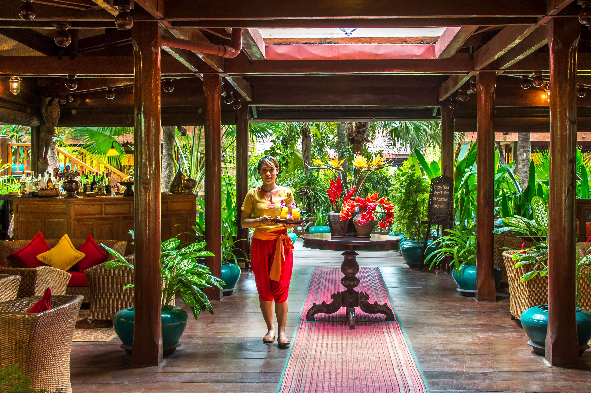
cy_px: 188
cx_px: 335
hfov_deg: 41.1
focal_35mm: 48
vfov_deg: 28.0
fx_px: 787
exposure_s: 1/50
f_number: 7.1
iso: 500
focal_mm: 38
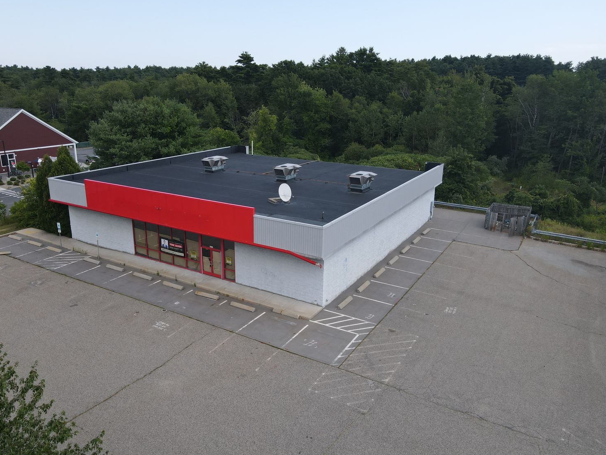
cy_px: 223
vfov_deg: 53.1
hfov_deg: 67.2
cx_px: 286
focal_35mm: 26
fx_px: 455
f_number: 2.8
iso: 100
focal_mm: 4.5
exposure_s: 1/350
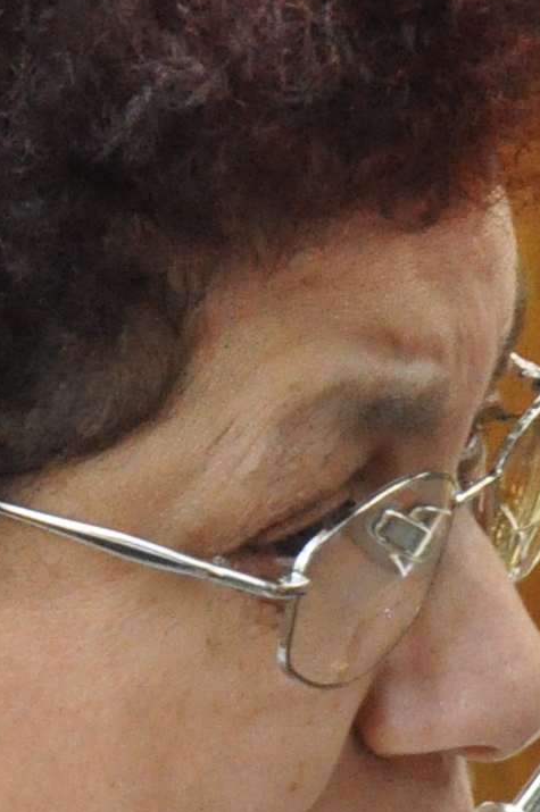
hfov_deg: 1.5
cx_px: 249
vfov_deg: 2.2
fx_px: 21313
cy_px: 1417
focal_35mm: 945
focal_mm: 105
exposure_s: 1/250
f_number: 8
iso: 2500
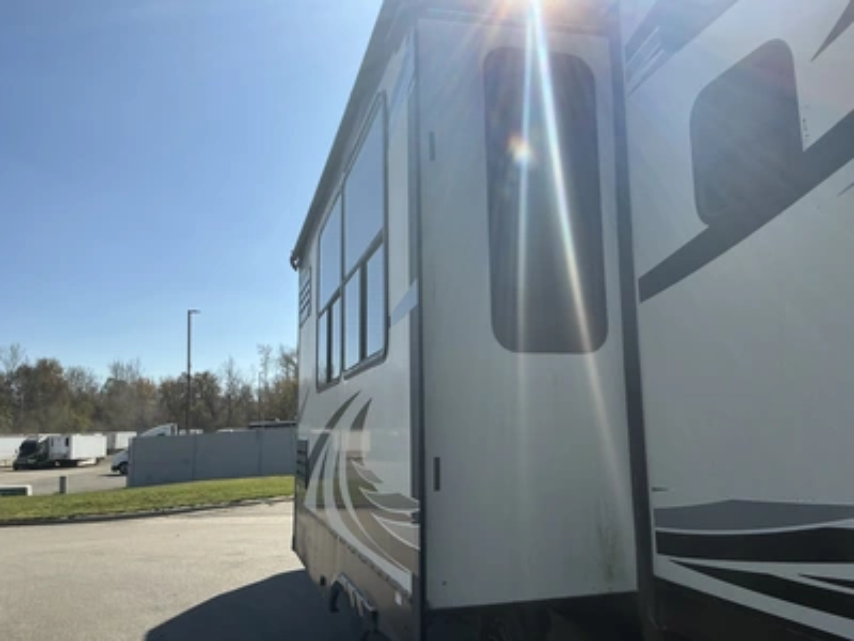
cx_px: 427
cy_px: 320
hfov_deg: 63.4
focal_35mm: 28
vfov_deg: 49.7
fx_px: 691
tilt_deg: +7.3
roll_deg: -0.5
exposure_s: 1/2959
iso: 25
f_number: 1.8
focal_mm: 3
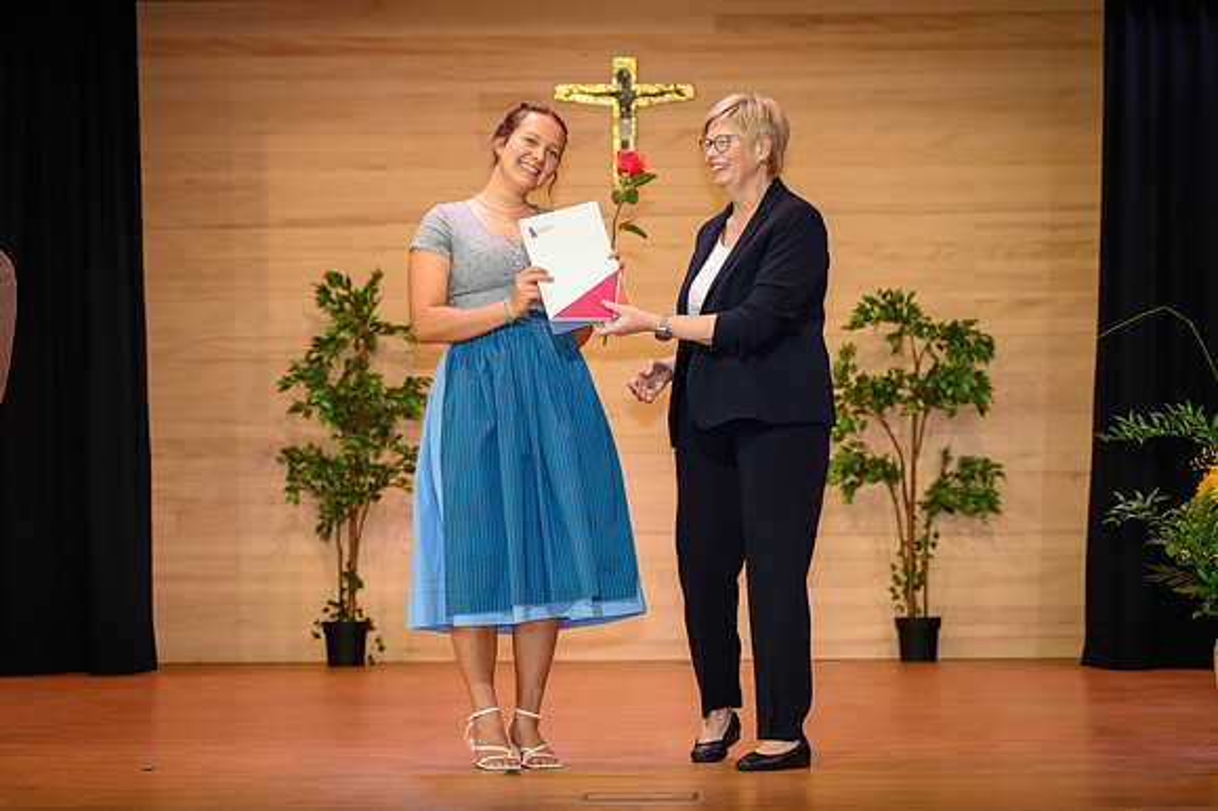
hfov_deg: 17.1
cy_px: 419
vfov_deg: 11.4
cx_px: 593
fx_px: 4050
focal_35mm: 120
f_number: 5
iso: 2000
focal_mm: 105
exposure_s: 1/200
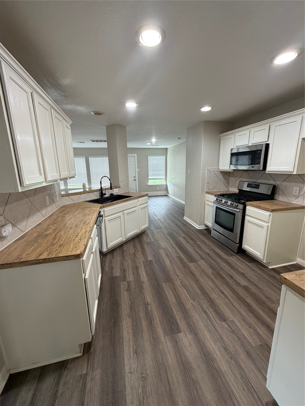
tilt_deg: -12.8
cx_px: 152
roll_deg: +0.7
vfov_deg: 102.1
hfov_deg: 85.7
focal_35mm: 14
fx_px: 164
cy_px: 203
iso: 200
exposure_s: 1/60
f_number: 2.2
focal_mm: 2.22
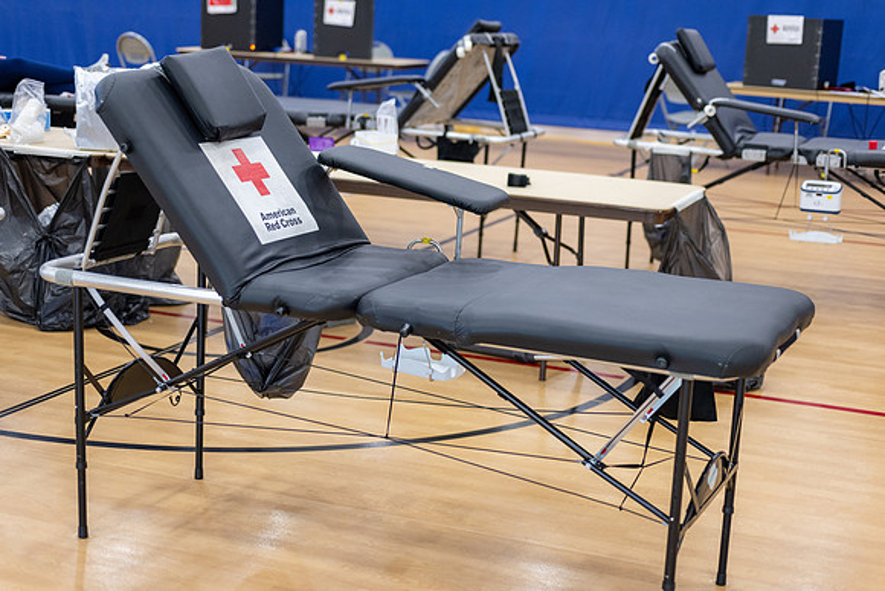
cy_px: 296
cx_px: 442
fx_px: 1475
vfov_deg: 22.6
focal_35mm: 60
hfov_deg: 33.4
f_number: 2.8
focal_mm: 60
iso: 1000
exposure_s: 1/200
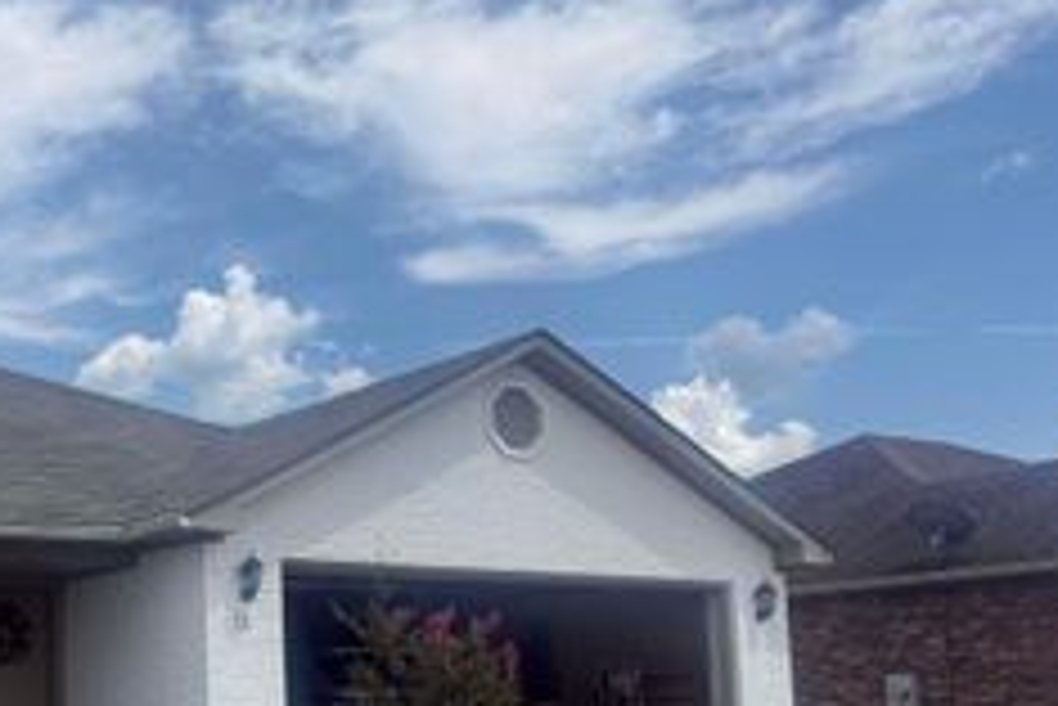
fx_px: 1559
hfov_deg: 33.5
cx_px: -54
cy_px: 578
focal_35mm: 53
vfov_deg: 25.1
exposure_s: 1/6711
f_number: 1.78
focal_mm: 6.76
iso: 80
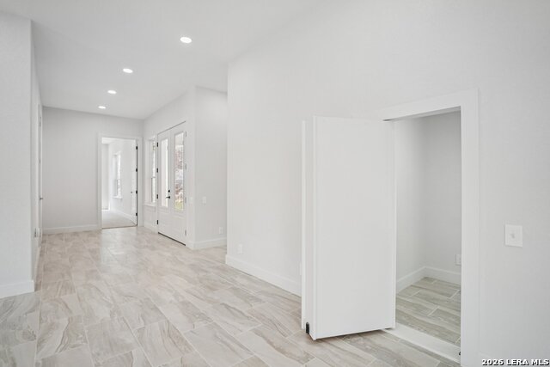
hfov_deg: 93.3
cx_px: 275
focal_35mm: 17
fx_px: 260
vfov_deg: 70.5
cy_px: 184
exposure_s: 1/250
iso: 400
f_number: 2.8
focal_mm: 17
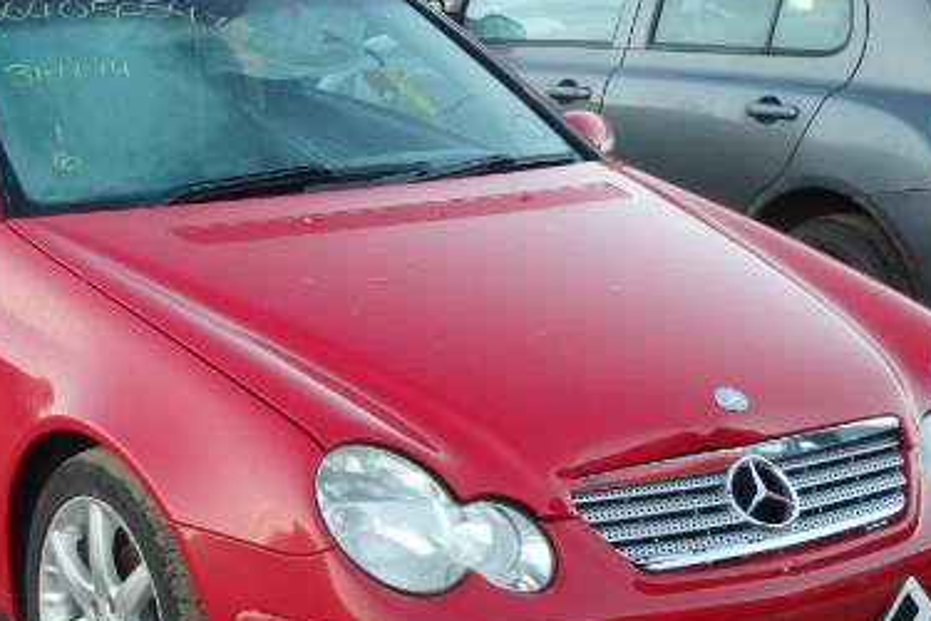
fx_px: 2250
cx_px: 288
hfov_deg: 23.2
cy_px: 494
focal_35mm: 87
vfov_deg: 15.6
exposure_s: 1/50
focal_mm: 8.8
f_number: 4.9
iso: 250
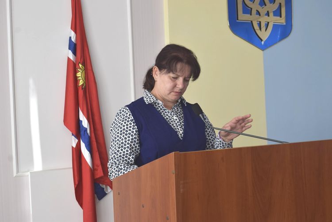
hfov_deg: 43.6
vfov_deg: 29.9
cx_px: 166
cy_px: 111
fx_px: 415
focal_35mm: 45
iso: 400
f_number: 8
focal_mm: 30
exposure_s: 1/250
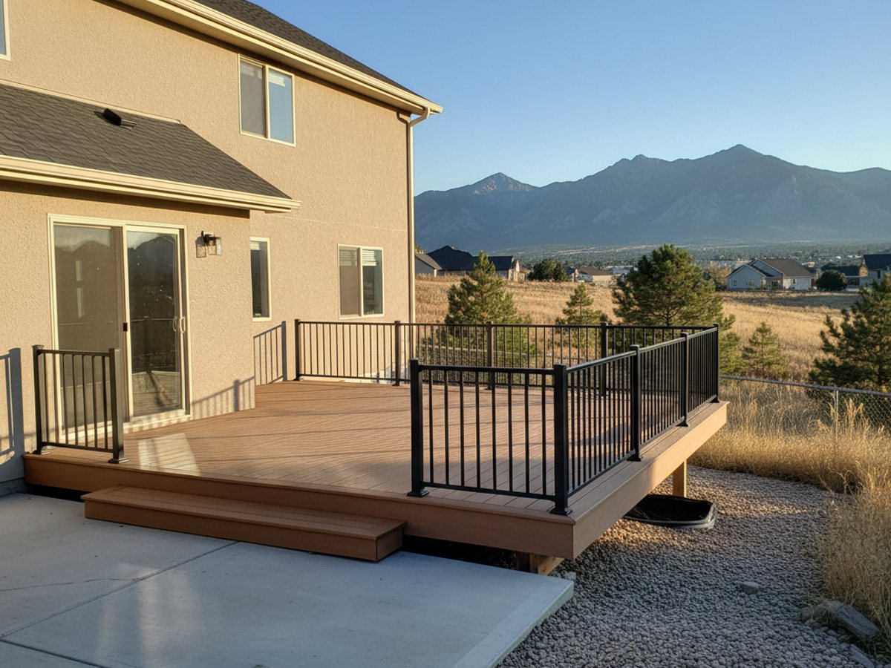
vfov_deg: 53.1
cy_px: 334
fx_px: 669
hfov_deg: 67.3
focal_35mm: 26
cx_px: 446
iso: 797
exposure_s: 1/648
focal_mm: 5.7
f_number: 1.6
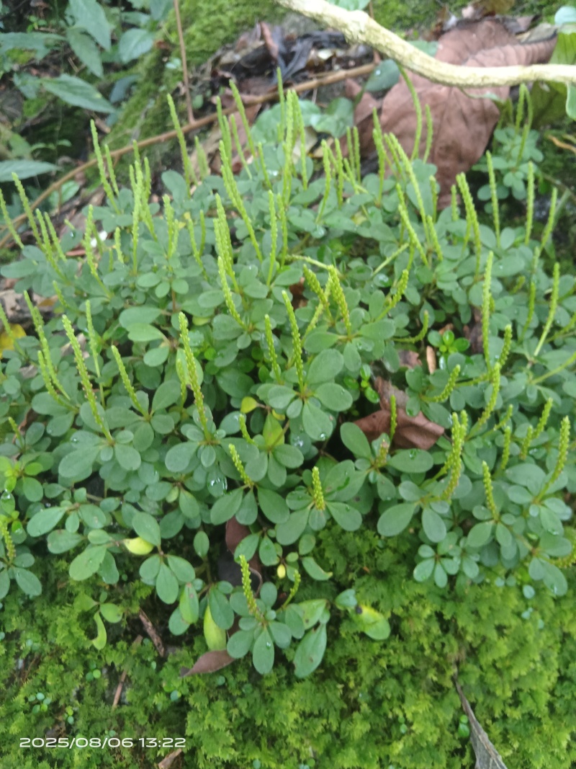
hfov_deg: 51.3
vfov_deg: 65.3
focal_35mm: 27
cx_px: 288
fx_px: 599
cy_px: 384
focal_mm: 3.66
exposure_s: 1/25
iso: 1257
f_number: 2.2
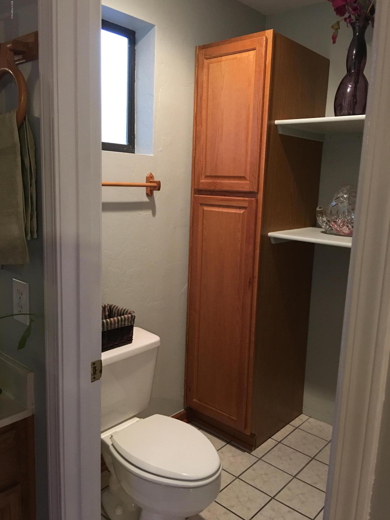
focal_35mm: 29
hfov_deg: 48.2
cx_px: 195
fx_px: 436
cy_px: 260
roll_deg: -2.2
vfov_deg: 61.7
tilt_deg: -9.7
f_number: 2.2
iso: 125
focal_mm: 4.15
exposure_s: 1/15
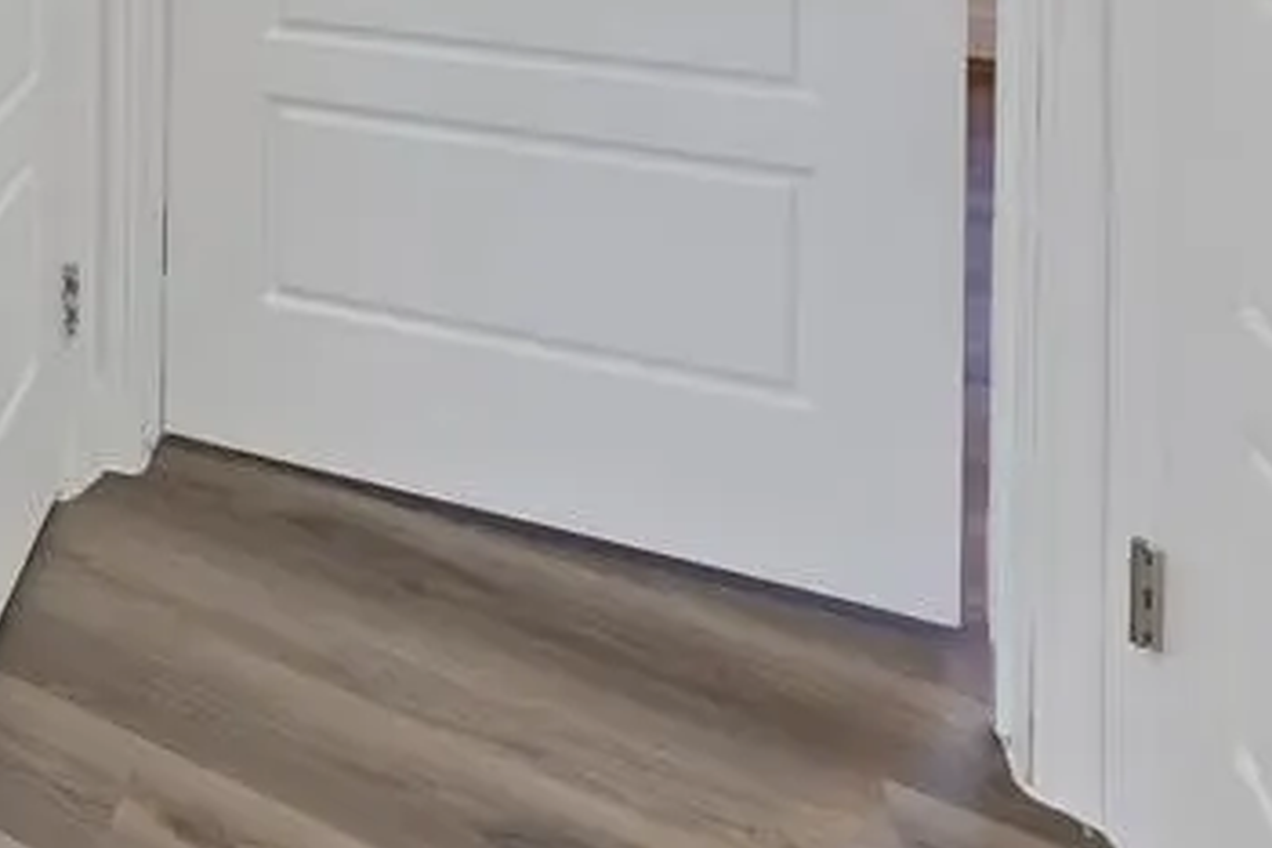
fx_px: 1237
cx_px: -438
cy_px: -313
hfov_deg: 34.6
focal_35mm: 35
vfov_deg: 29.0
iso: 640
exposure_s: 1/5
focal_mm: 12
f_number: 10
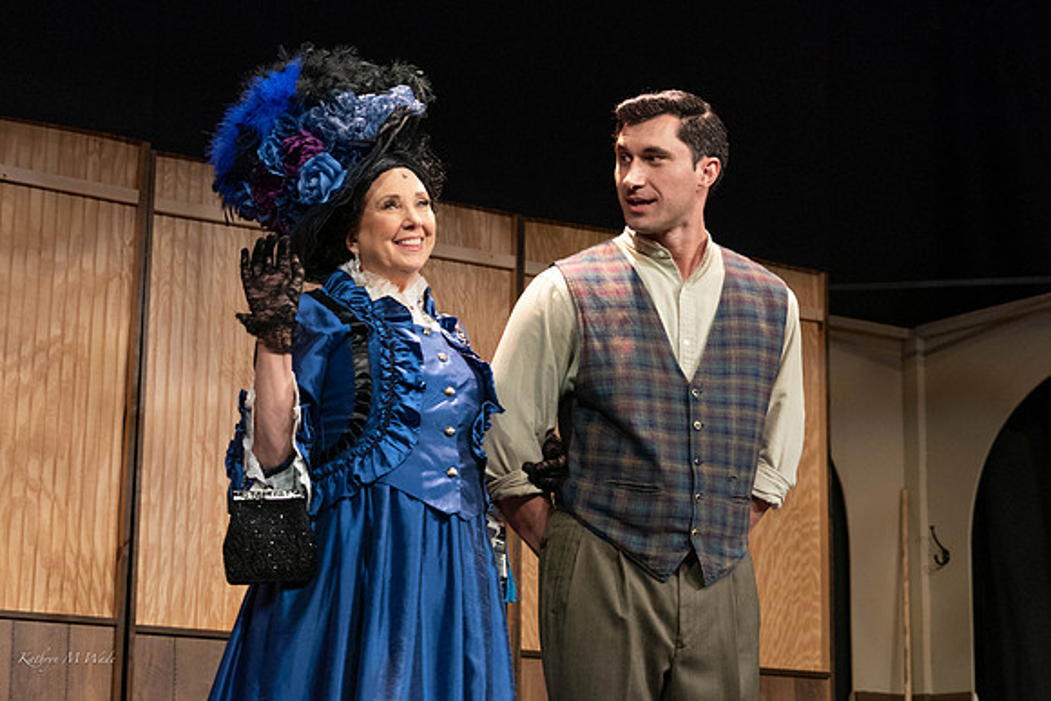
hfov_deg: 27.2
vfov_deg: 18.3
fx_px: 2175
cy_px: 377
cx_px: 572
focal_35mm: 74
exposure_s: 1/200
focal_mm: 62
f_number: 5
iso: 3200
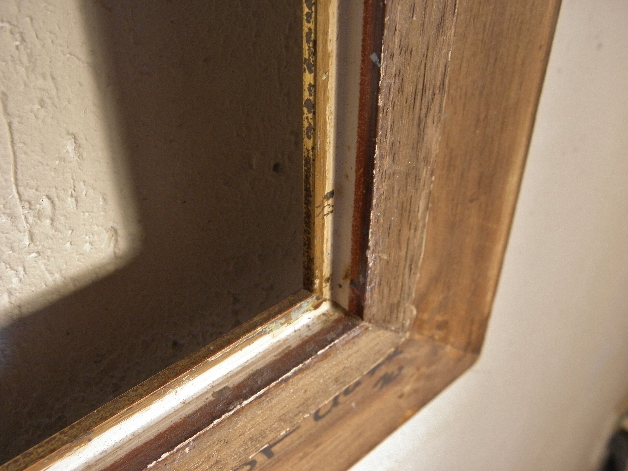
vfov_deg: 39.7
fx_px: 653
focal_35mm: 36
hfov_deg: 51.4
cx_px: 314
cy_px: 236
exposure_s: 1/25
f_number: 3.7
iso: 200
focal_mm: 6.4
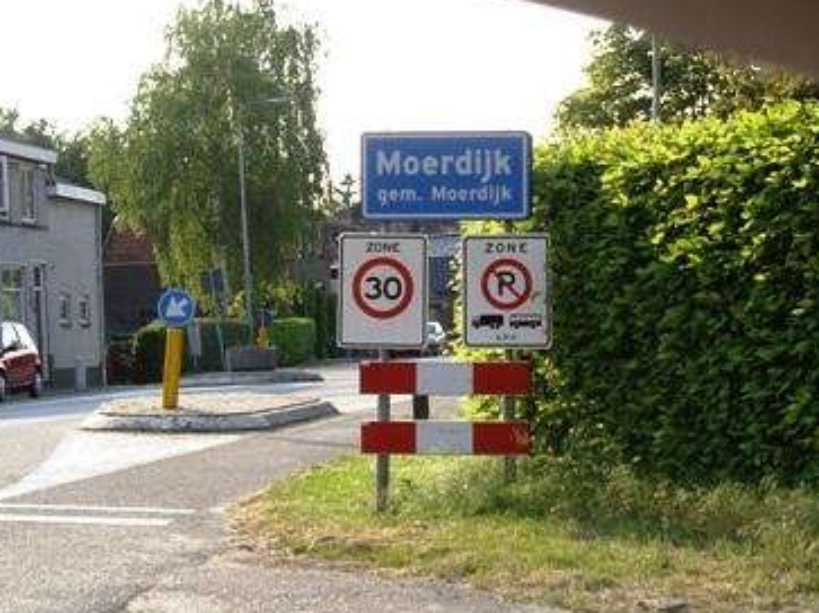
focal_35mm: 67
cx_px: 165
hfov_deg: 28.4
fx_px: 1585
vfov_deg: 21.9
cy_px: 352
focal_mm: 7.9
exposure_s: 1/400
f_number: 2.8
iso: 64
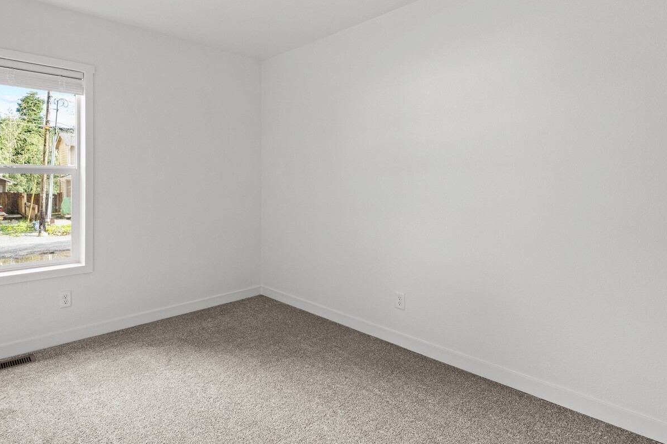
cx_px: 277
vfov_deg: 61.4
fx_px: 371
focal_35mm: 20
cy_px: 179
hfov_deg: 83.2
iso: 200
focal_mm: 14
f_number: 8
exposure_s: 1/3
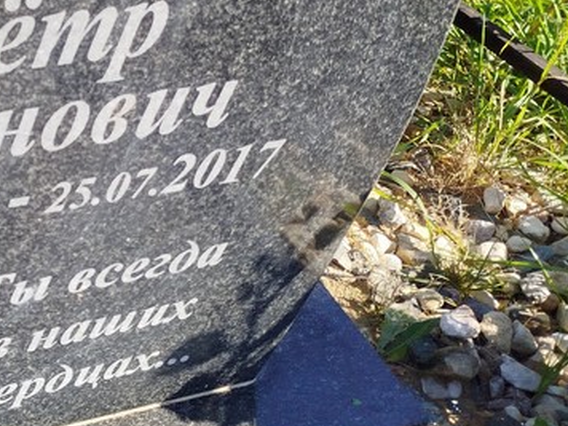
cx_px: 8
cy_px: 86
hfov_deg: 32.8
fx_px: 886
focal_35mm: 54
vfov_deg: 26.5
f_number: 1.7
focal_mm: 5.31
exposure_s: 1/445
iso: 50
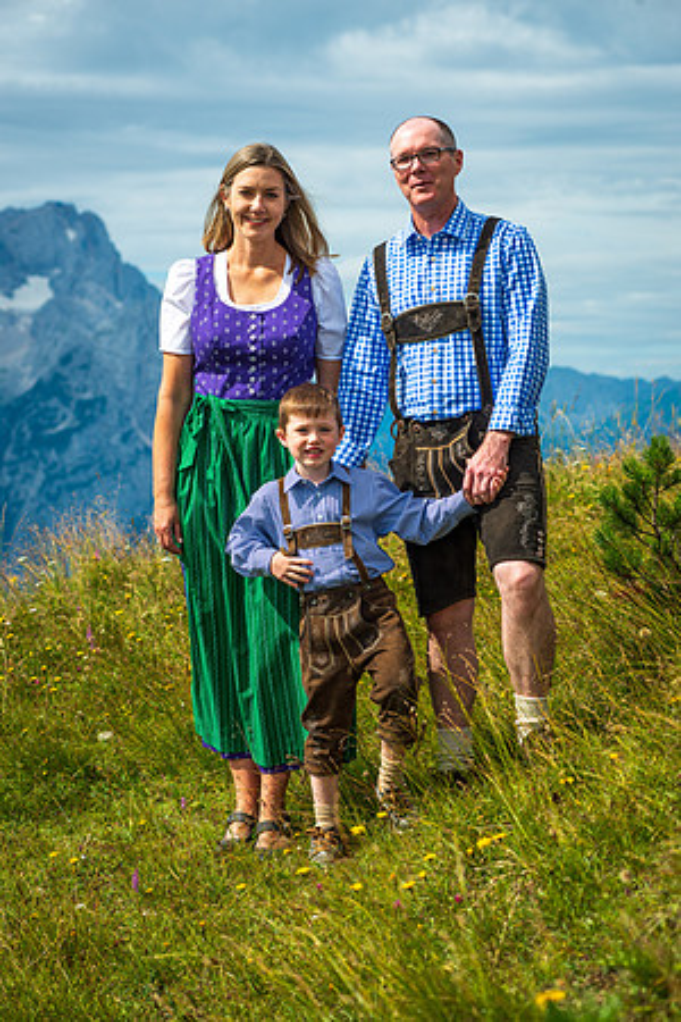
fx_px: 2837
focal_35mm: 100
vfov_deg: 20.4
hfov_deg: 13.7
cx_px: 340
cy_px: 511
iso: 100
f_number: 6.3
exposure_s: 1/1000
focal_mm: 100
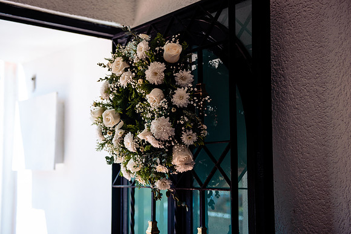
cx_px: 171
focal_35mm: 53
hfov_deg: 37.3
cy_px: 117
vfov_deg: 25.4
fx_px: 520
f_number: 3.2
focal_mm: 50
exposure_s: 1/400
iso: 200
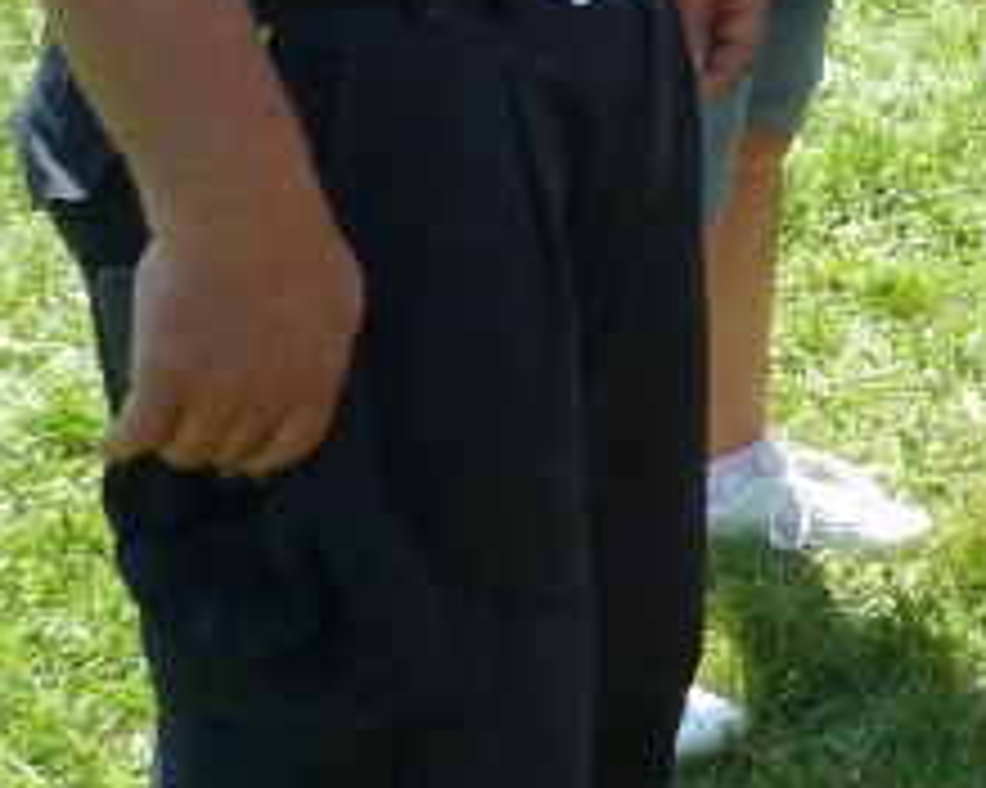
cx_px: 2265
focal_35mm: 114
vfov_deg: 12.9
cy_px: -351
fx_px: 3325
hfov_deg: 13.2
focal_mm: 4.1
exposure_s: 1/160
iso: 80
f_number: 4
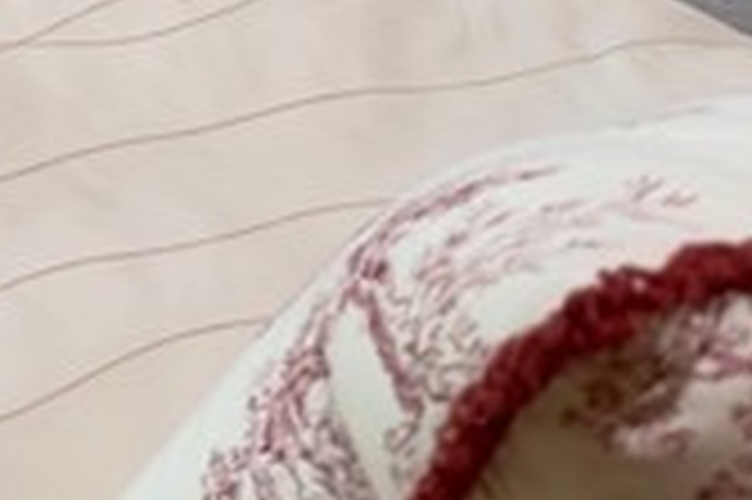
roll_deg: -2.2
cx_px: -1063
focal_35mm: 153
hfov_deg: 11.2
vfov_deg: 7.5
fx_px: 3193
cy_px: -1158
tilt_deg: -3.6
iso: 80
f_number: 1.78
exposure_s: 1/60
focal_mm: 6.86
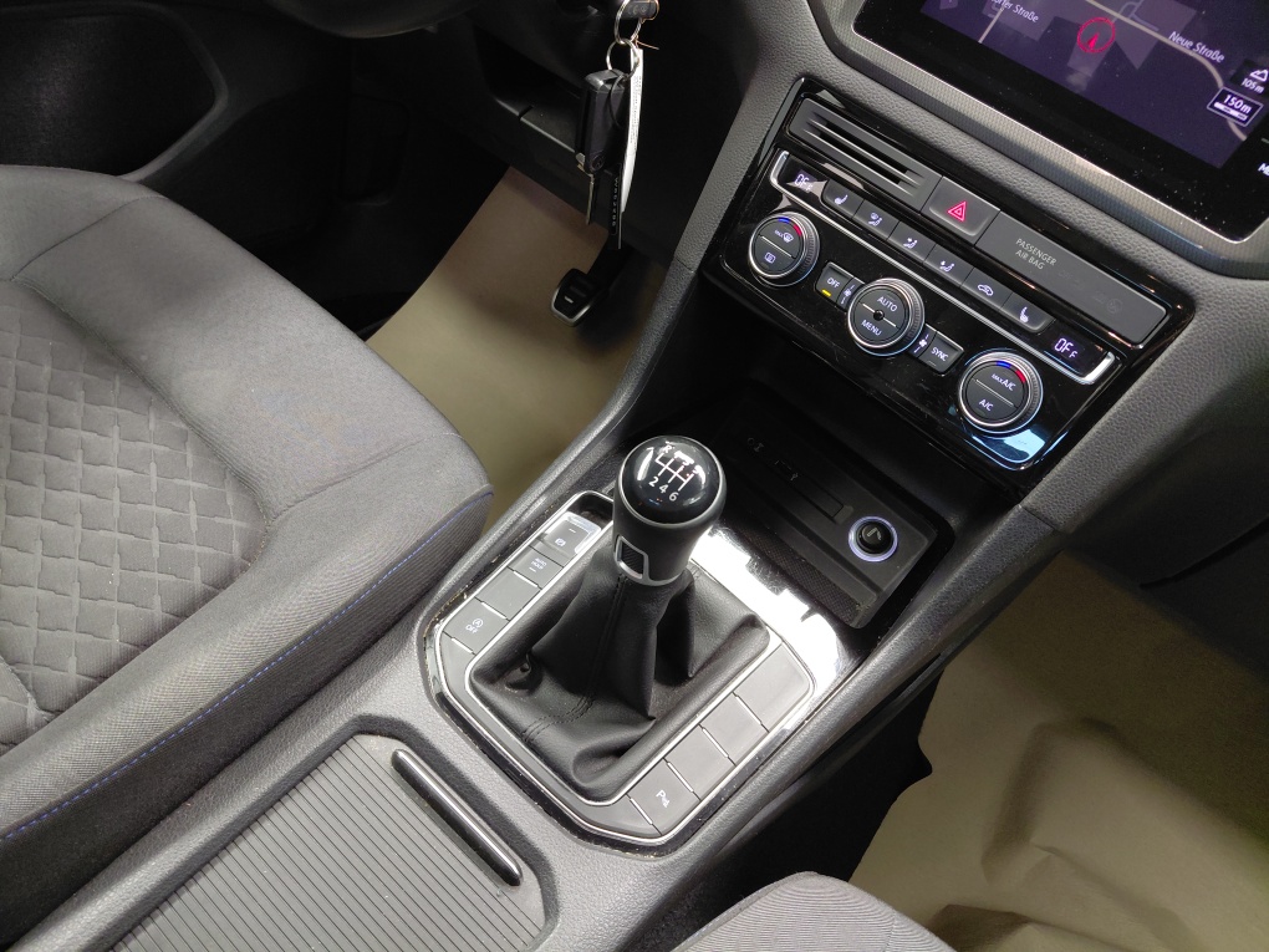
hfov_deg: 69.4
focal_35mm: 25
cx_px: 634
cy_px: 476
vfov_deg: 54.9
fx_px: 916
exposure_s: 1/30
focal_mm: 4.69
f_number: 1.8
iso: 320
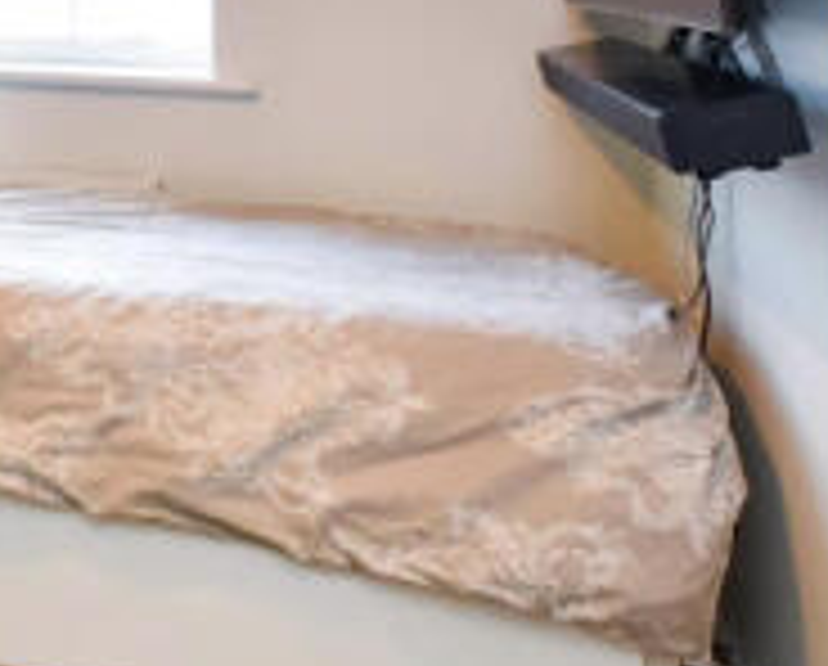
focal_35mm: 50
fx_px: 1228
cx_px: -299
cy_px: 20
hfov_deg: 28.9
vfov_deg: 28.7
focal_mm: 10
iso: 800
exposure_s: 1/160
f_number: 4.5
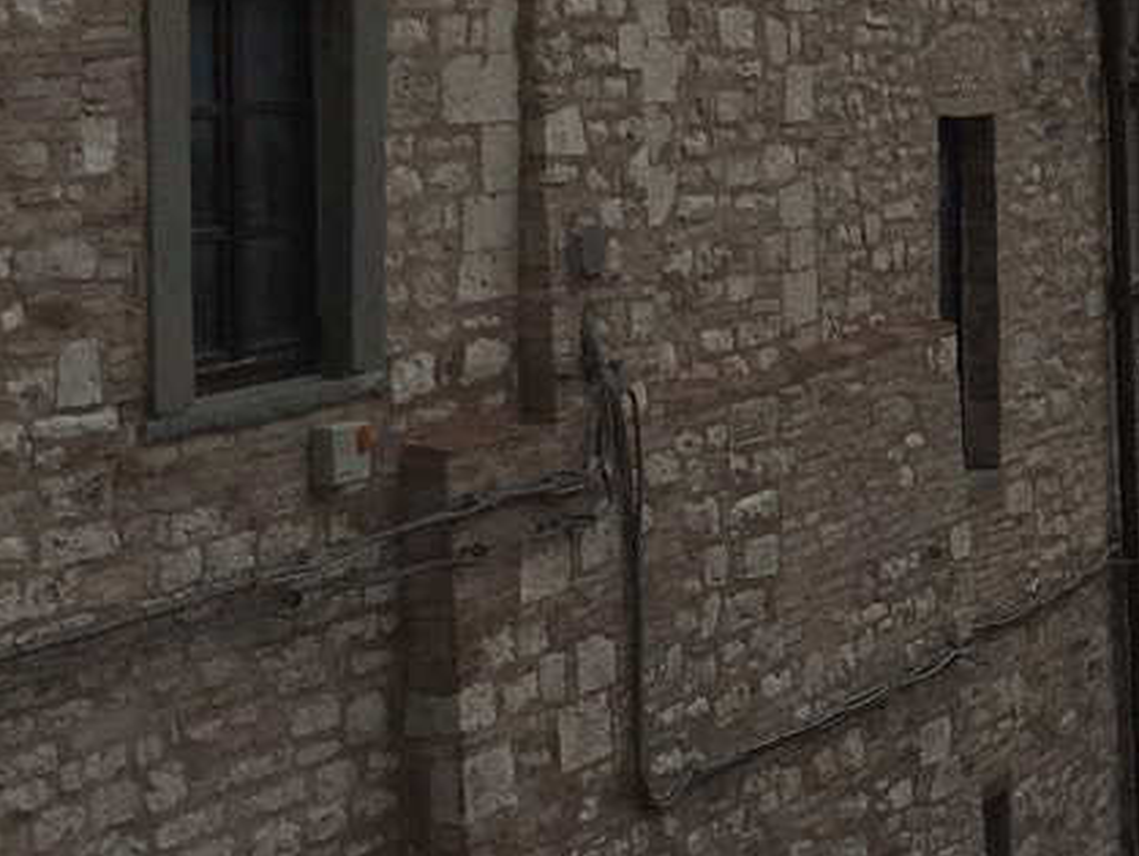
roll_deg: +0.4
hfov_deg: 16.5
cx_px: 1564
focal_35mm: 111
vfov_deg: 13.2
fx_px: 3654
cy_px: 98
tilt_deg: -1.1
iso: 32
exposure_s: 1/1980
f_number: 2.2
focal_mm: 4.15
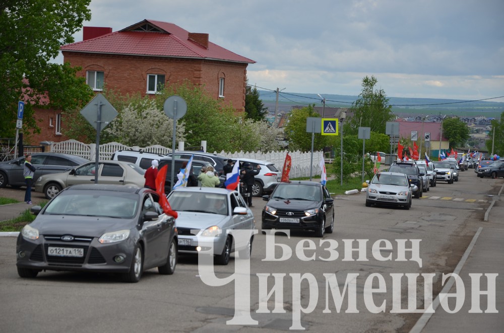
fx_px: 1886
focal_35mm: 135
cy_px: 166
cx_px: 252
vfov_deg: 10.1
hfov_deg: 15.2
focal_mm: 90
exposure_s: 1/500
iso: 200
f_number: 5.6
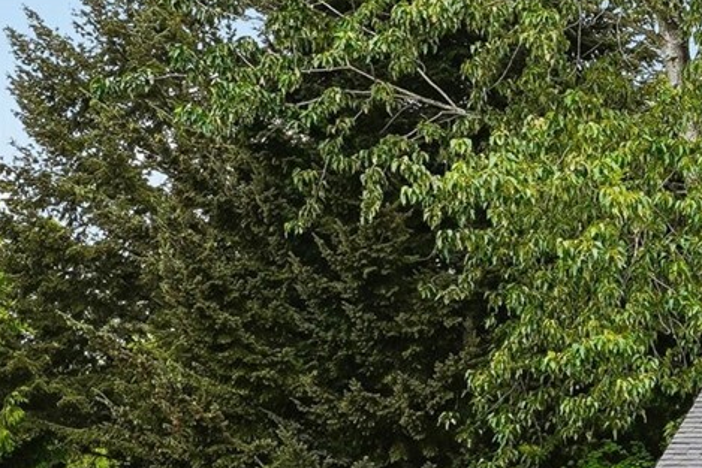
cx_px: 1162
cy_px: 706
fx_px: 2965
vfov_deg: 8.8
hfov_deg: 12.6
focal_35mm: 152
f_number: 8
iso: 250
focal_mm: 28
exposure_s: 1/125
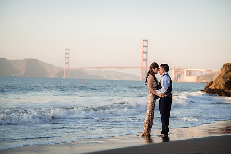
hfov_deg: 24.2
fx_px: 539
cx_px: 116
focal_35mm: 84
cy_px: 77
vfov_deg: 16.3
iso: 160
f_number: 2.2
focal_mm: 56
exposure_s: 1/640
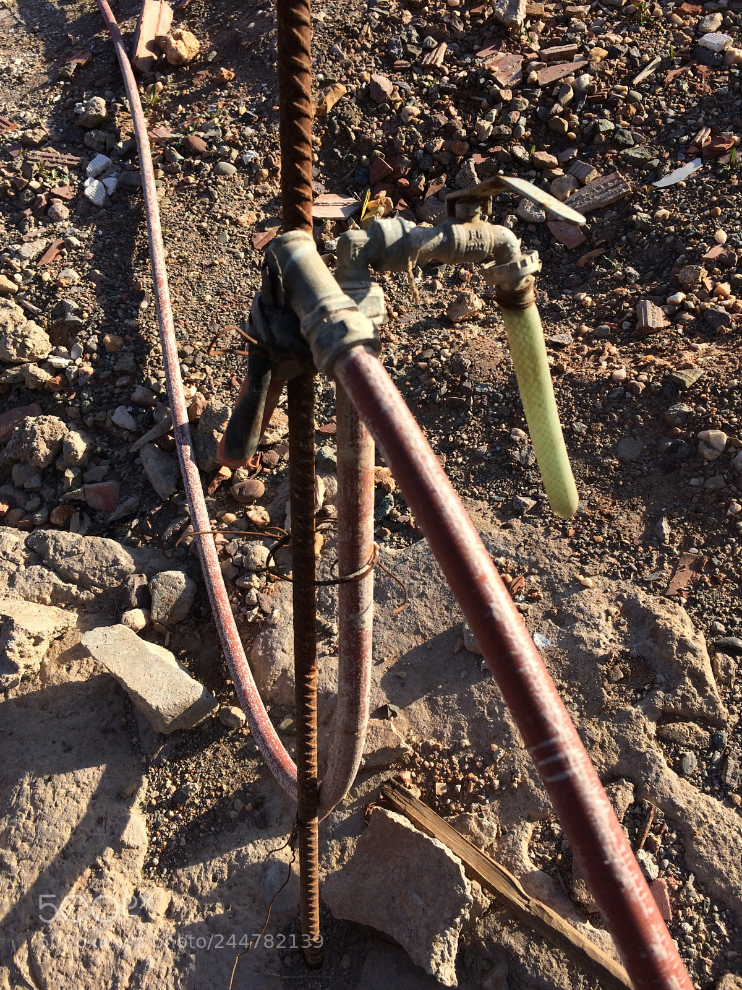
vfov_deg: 61.7
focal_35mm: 29
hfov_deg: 48.2
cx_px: 371
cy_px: 495
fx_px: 829
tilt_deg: -57.2
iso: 32
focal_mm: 4.15
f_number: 2.2
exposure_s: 1/1080
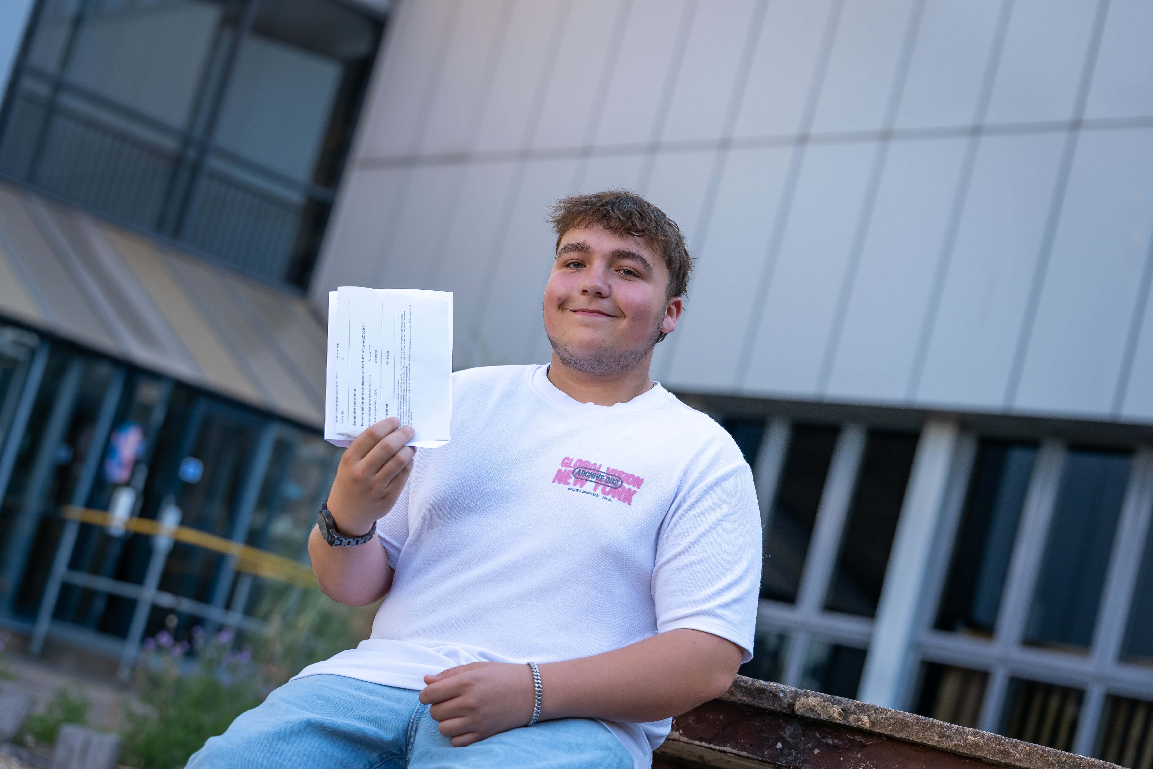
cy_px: 384
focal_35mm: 70
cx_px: 576
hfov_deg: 28.8
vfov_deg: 19.5
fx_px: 2242
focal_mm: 70
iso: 400
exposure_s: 1/1000
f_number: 2.8
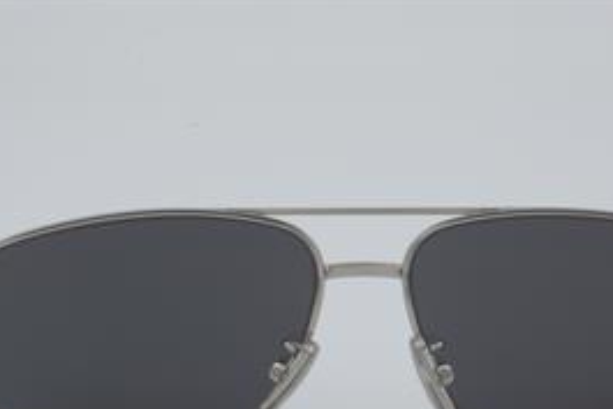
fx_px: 1734
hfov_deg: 20.0
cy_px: 298
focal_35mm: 102
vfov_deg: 13.4
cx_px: 365
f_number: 32
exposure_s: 1/4
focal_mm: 45
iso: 100
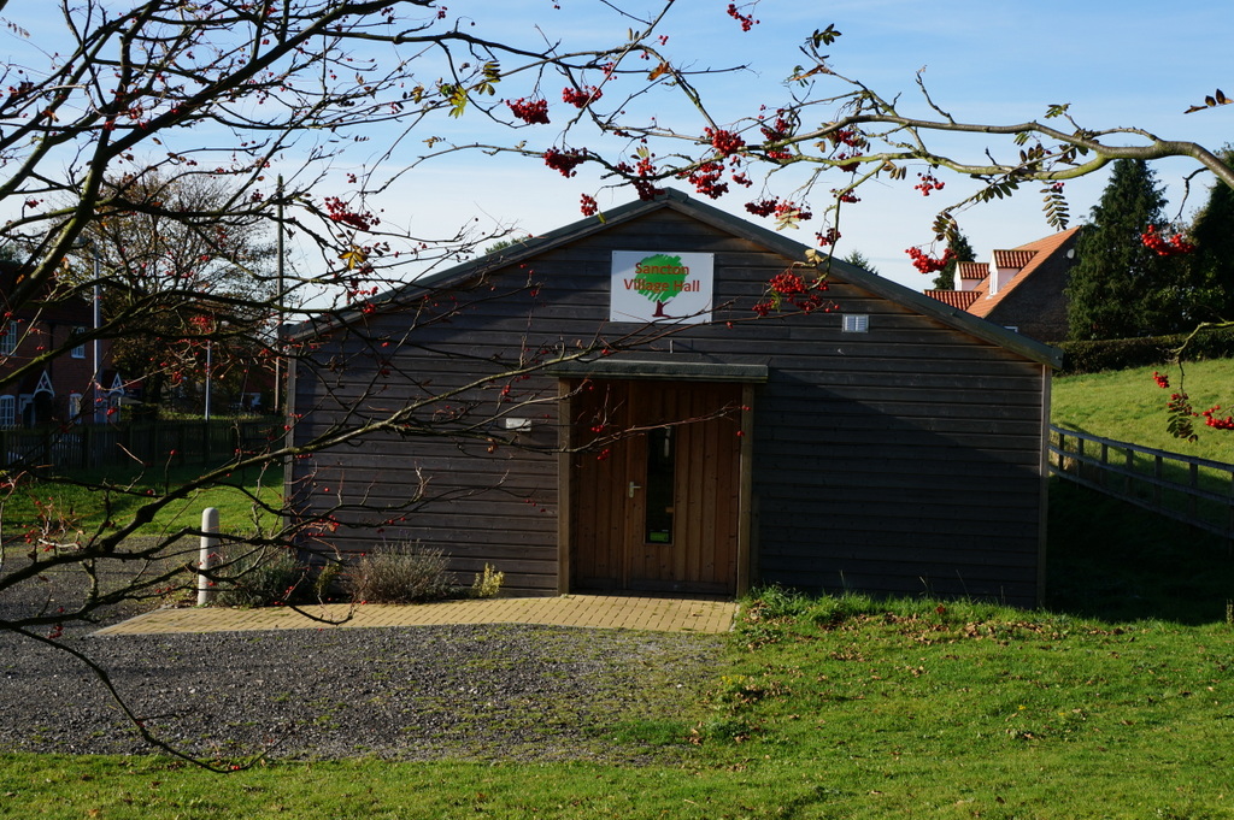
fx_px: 1644
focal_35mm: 48
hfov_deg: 41.1
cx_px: 617
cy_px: 410
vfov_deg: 28.0
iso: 100
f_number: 11
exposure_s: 1/80
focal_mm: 32
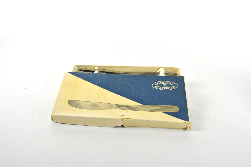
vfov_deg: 36.9
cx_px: 126
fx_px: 251
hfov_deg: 53.1
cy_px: 84
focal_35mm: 36
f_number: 8
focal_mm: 24
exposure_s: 1/8
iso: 400
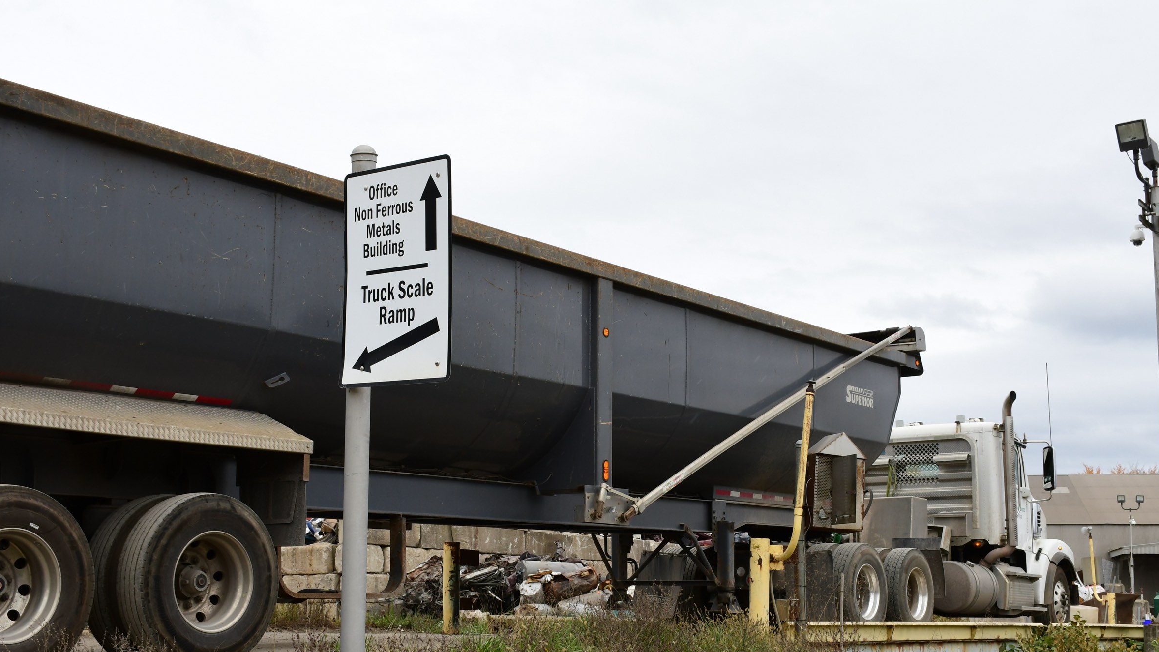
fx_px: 1475
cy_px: 386
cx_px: 581
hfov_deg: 42.9
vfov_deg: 24.9
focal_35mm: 48
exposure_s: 1/320
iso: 400
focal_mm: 30
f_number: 9
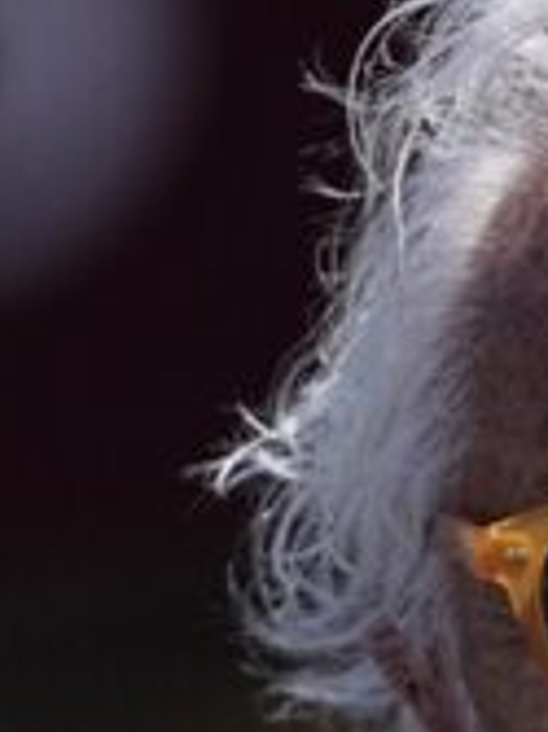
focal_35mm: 1152
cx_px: 982
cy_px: 956
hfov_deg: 1.3
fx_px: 24347
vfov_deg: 1.7
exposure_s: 1/10000
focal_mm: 200
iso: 400
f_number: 3.2
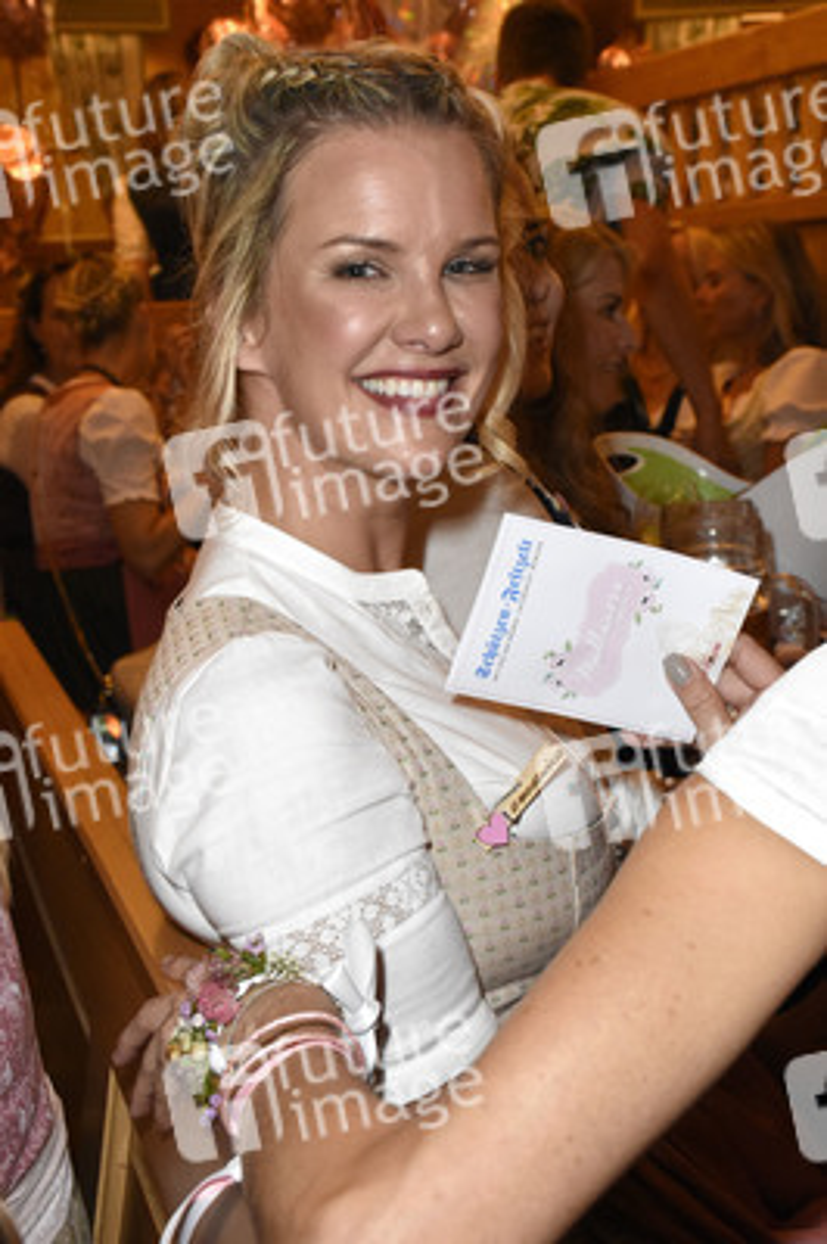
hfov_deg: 23.7
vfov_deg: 35.1
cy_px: 622
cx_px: 414
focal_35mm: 57
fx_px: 1967
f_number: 6.3
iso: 5000
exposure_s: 1/125
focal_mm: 38
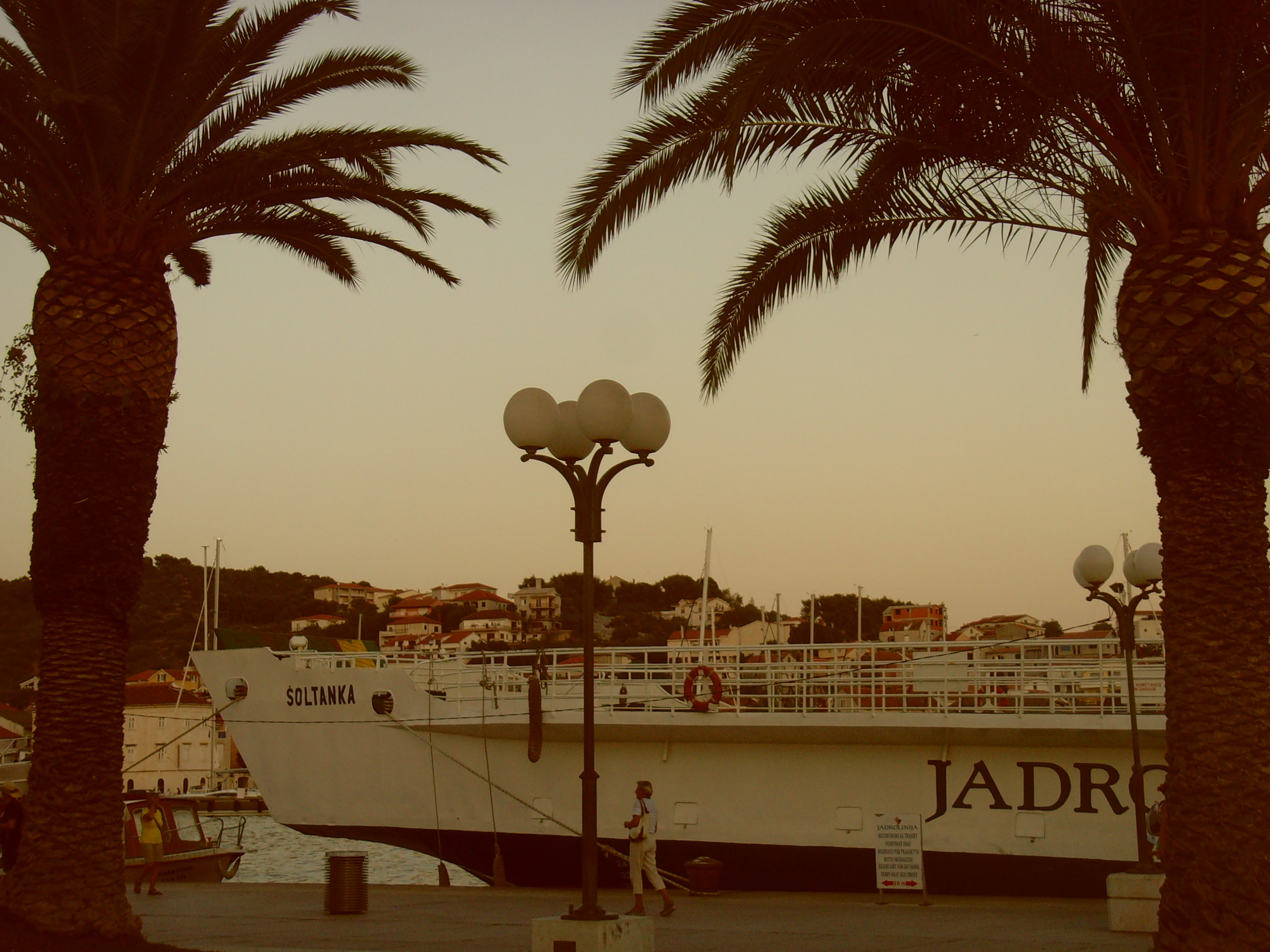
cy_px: 476
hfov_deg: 32.2
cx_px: 635
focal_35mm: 60
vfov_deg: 24.4
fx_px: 2201
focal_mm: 10.2
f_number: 3.9
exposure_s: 1/60
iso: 100
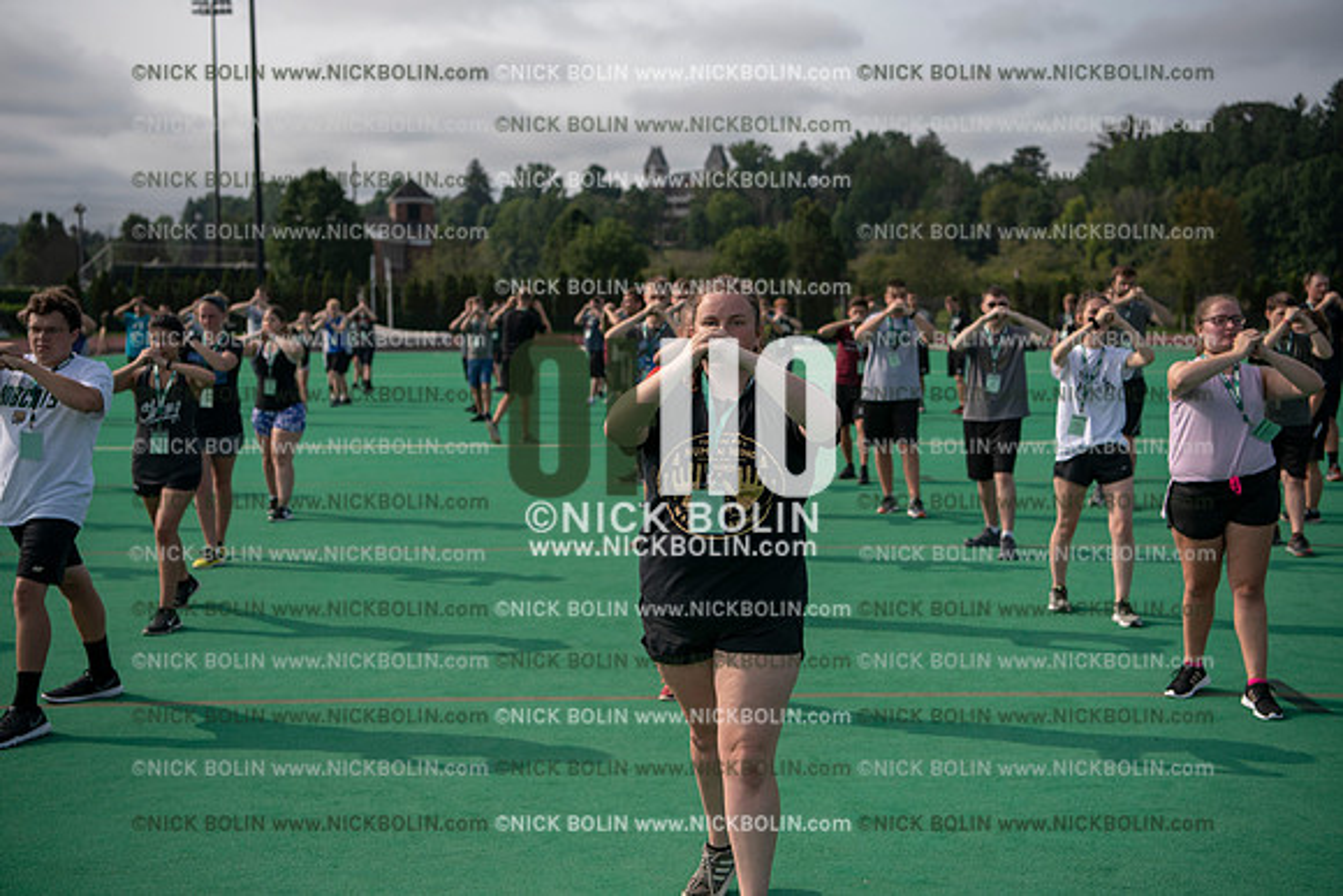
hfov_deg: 41.1
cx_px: 672
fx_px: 1791
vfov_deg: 28.1
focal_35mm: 48
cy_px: 448
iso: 125
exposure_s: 1/3200
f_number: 3.5
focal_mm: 48
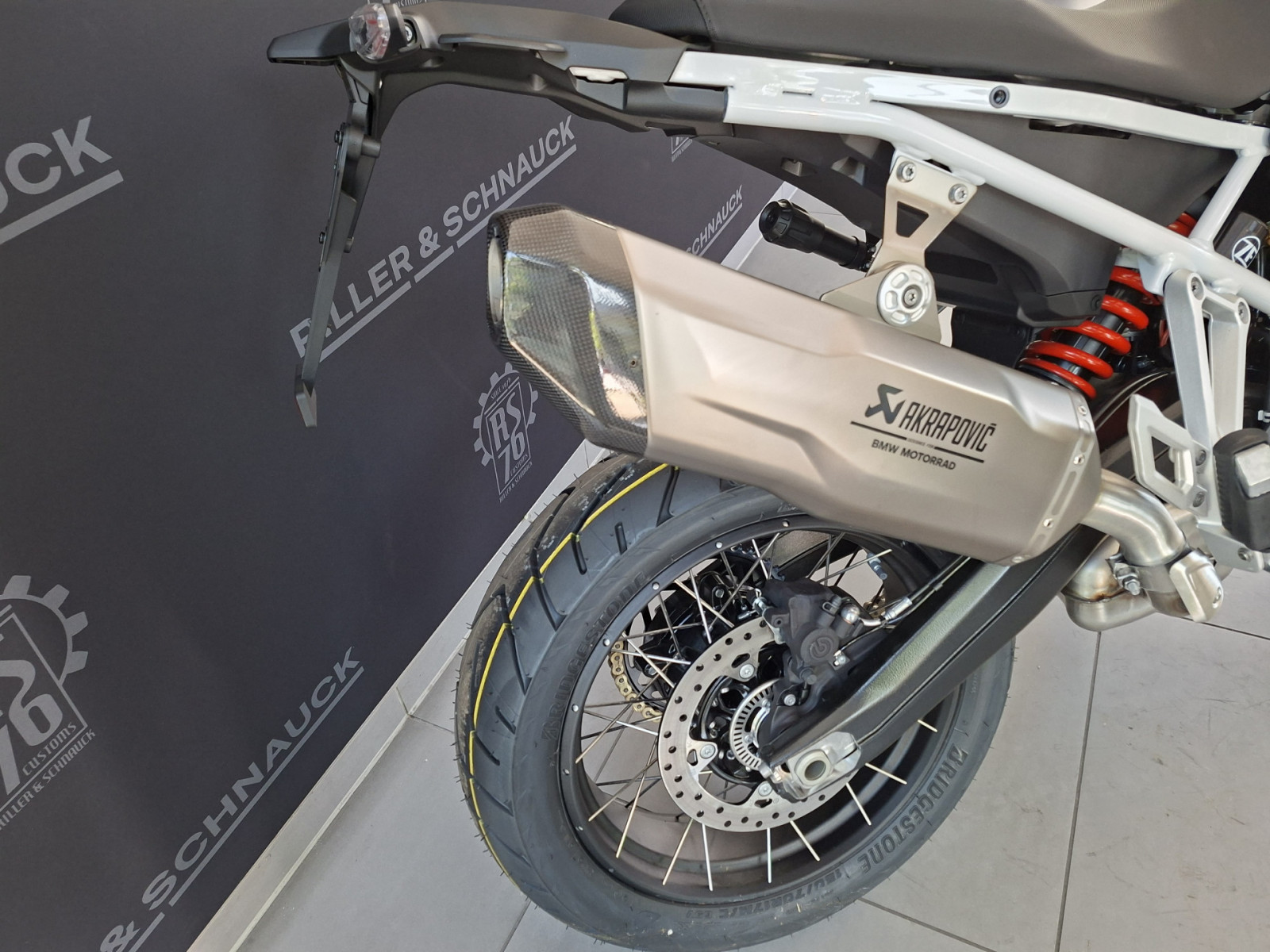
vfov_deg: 58.9
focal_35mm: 23
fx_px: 844
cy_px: 476
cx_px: 635
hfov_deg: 73.9
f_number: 1.8
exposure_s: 1/120
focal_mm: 5.54
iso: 250
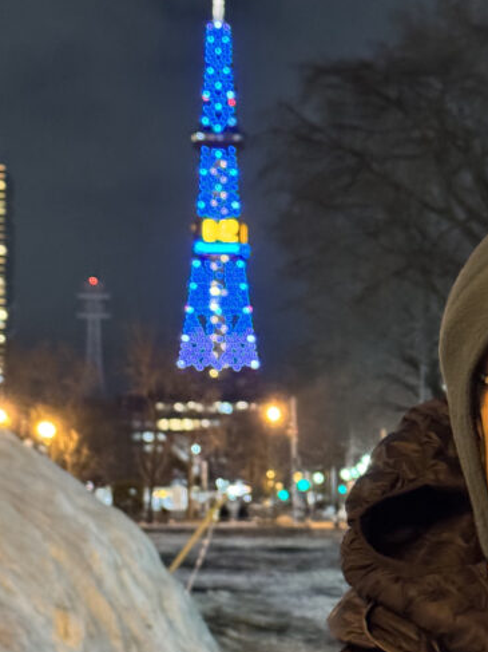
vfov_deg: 19.4
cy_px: 426
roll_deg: -0.1
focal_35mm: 101
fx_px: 1899
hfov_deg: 14.6
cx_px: 394
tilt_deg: +1.7
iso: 640
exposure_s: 1/25
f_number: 1.78
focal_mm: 6.76
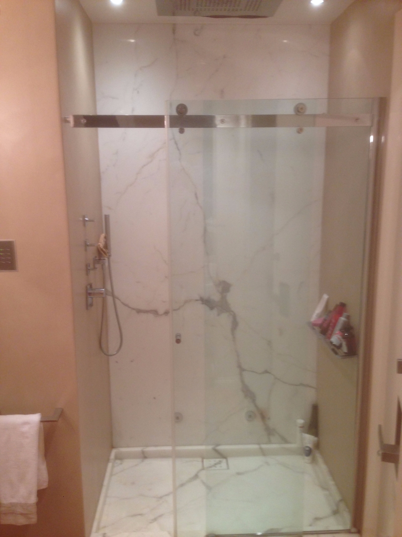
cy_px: 268
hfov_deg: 42.9
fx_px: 511
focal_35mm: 33
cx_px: 201
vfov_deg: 55.4
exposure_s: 1/20
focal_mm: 4.12
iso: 100
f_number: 2.4
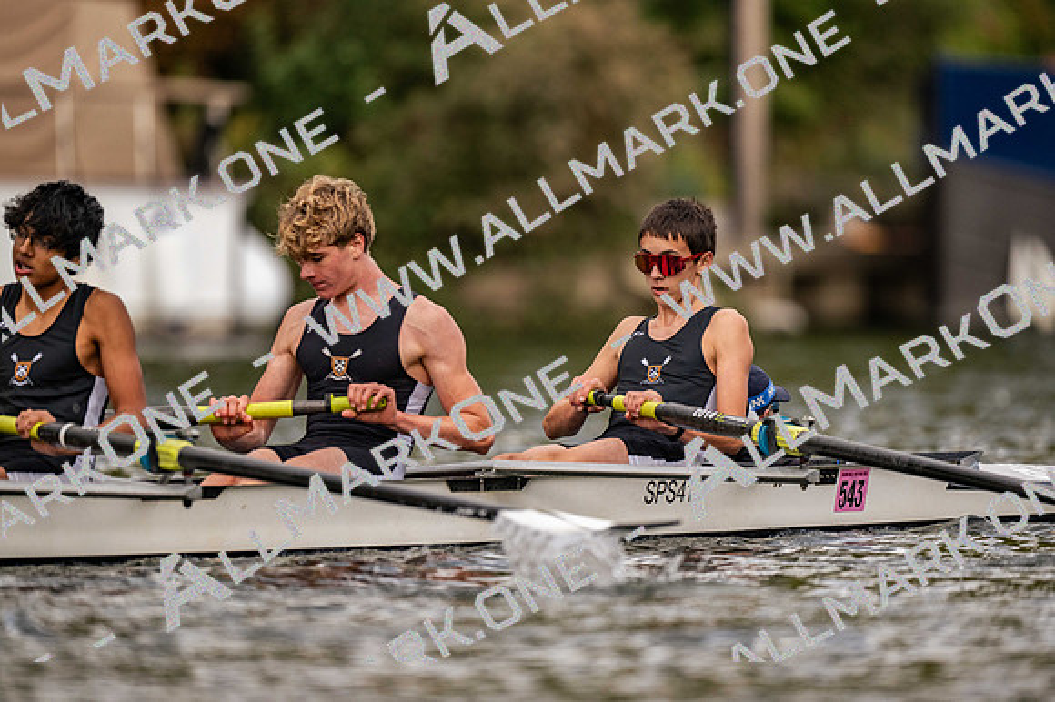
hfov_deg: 3.4
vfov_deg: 2.3
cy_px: 351
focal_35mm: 600
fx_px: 17577
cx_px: 528
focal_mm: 600
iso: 720
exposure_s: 1/2500
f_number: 4
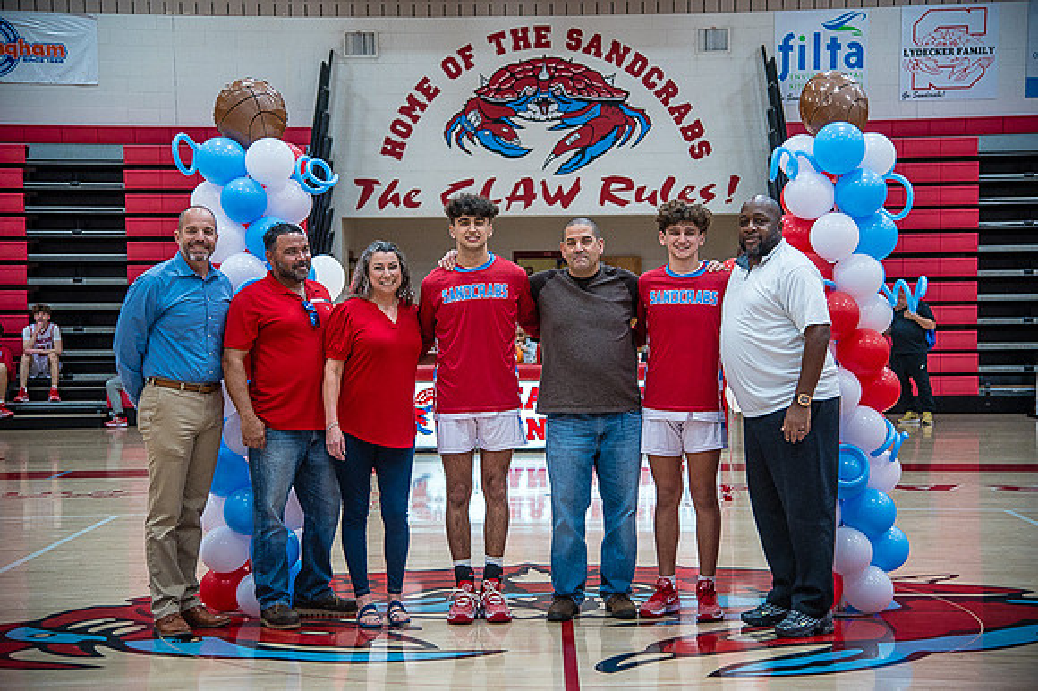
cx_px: 519
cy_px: 346
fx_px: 1902
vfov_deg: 20.6
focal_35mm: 66
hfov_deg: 30.5
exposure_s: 1/320
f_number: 4
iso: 2000
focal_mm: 66
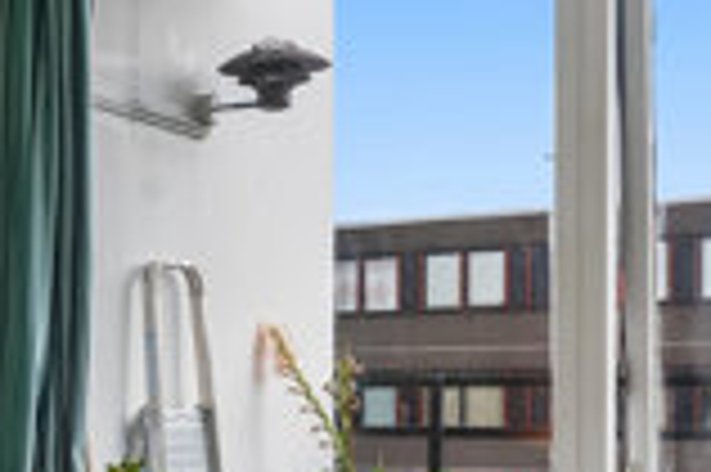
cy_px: 371
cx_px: -76
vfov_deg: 16.7
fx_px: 1598
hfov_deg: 23.5
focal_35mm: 81
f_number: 10
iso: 200
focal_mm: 16
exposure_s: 1/4
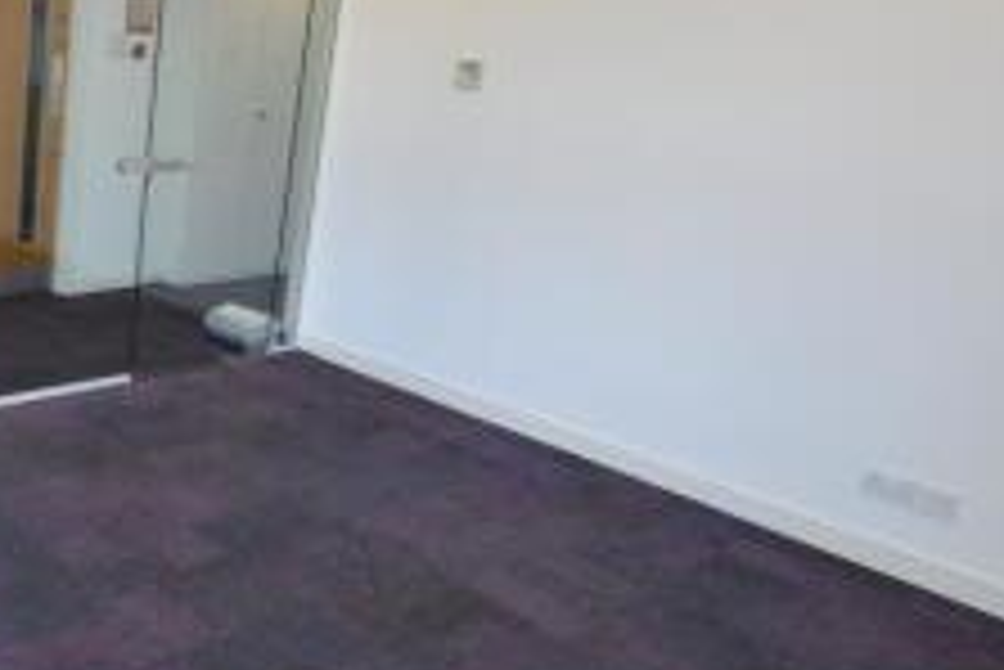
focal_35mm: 32
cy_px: 295
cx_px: 5
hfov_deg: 48.5
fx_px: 893
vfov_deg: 41.1
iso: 360
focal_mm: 10
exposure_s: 1/125
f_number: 5.6
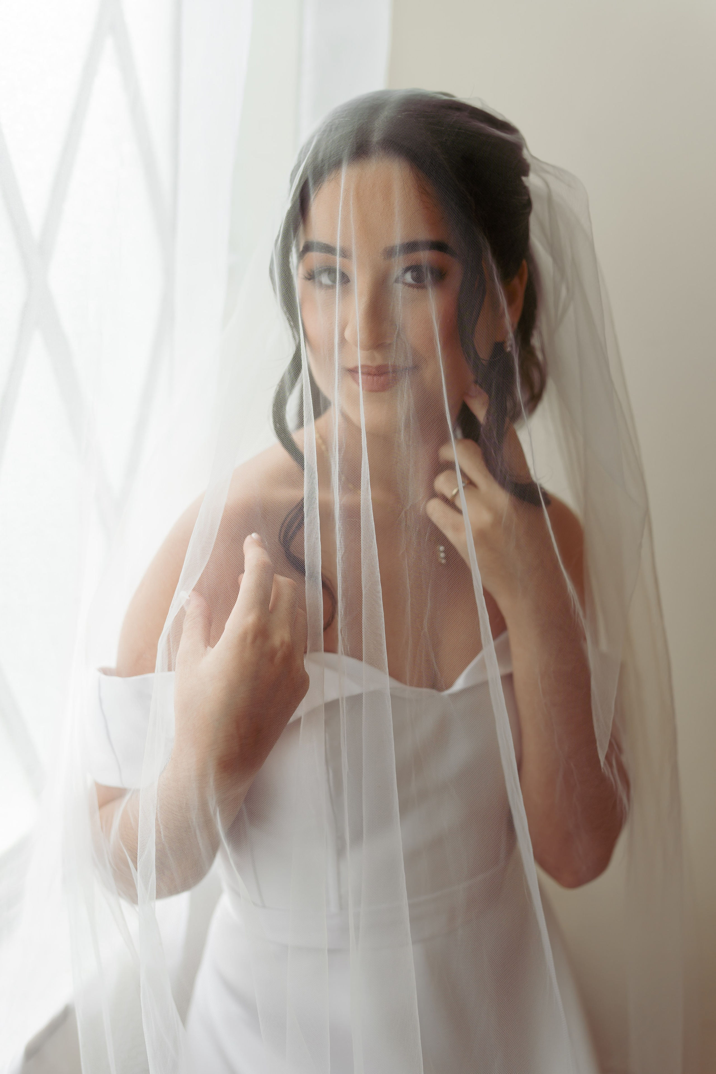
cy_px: 537
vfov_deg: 54.4
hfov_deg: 37.9
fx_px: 1044
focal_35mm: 35
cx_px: 358
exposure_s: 1/400
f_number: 2.2
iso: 160
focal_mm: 35
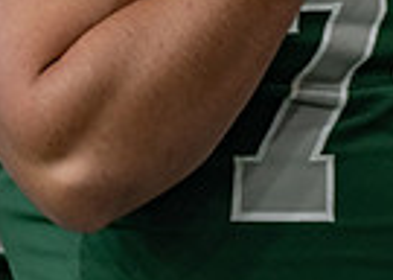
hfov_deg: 3.8
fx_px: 5896
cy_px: -230
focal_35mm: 529
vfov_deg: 2.7
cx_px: 795
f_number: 2.8
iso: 1250
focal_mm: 113
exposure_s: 1/320
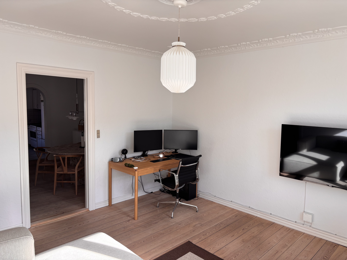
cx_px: 174
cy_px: 130
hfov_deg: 67.3
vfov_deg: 53.1
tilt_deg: -5.9
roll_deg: -2.4
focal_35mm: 26
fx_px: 261
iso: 40
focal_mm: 5.96
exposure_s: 1/189
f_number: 1.6
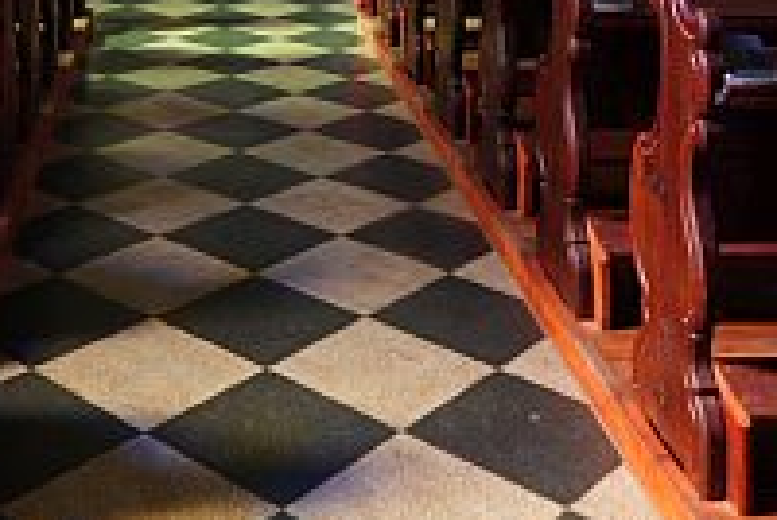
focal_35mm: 56
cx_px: 229
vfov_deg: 20.9
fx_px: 1210
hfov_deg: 35.1
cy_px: -246
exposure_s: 1/13
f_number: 9
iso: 400
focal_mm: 14
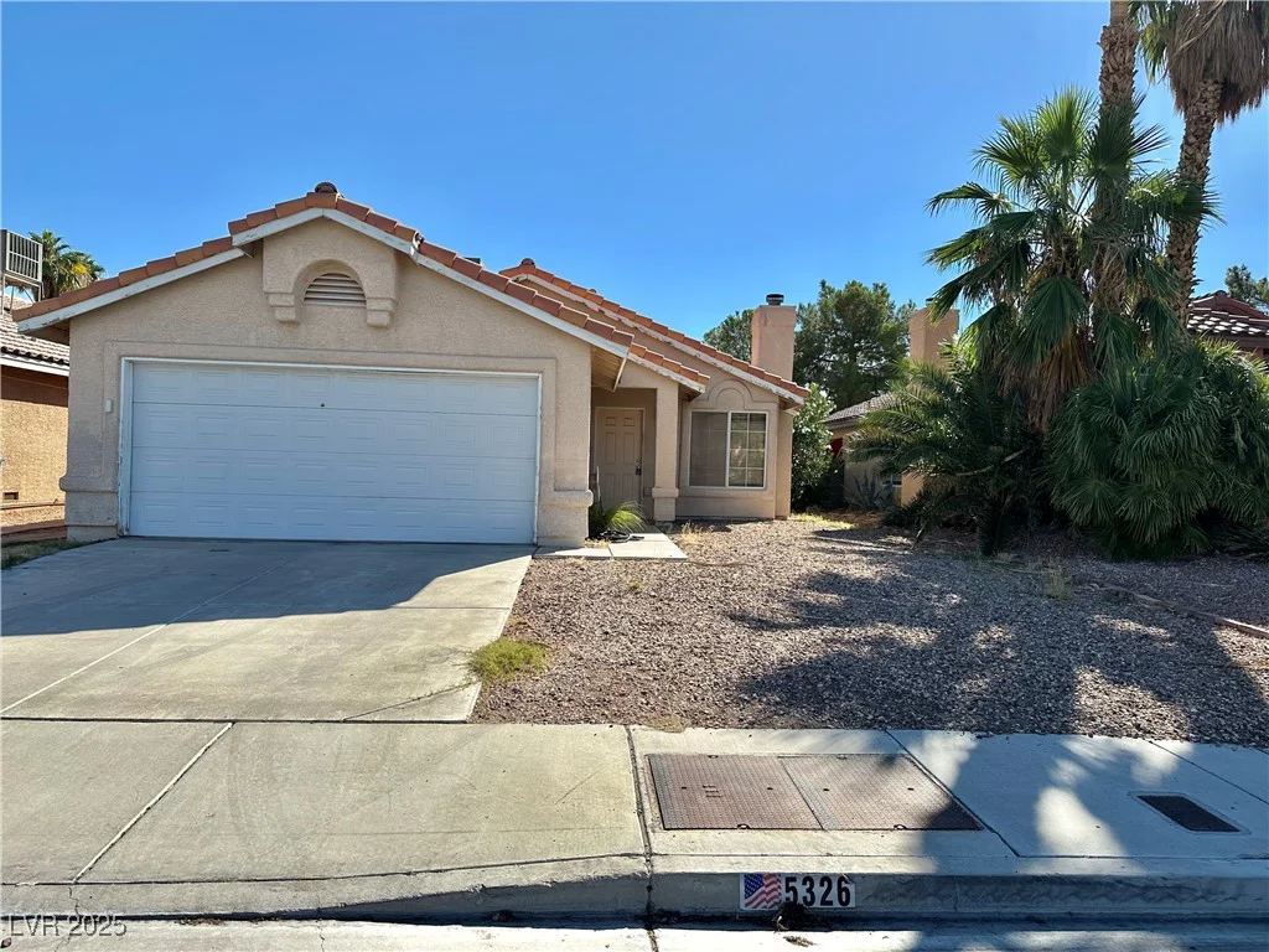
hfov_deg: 71.6
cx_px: 634
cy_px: 476
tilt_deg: +0.5
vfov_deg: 56.8
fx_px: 880
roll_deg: -1.8
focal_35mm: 24
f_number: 1.78
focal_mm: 6.86
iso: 80
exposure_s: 1/5000
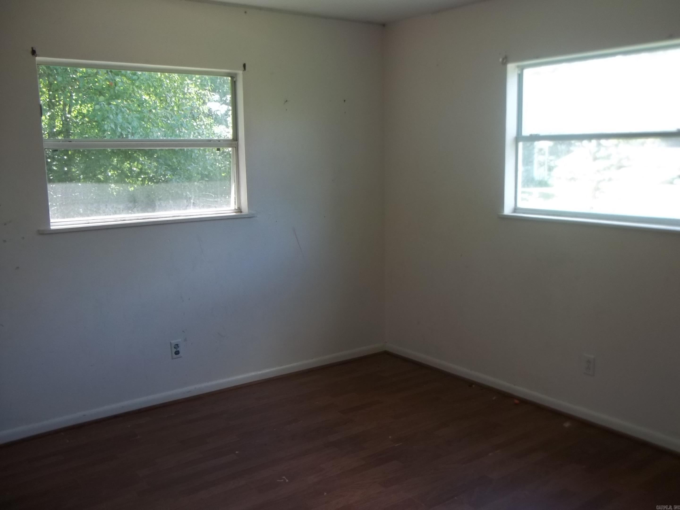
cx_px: 340
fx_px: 648
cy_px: 255
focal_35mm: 33
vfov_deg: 42.9
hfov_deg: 55.4
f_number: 3.3
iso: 64
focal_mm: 5.9
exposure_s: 1/40
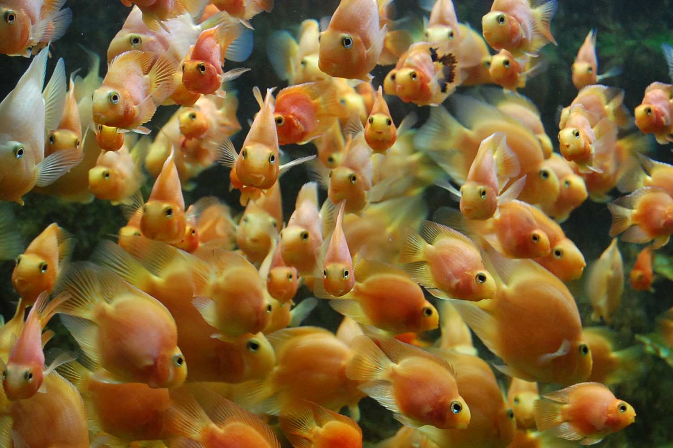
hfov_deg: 24.6
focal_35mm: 82
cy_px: 224
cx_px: 336
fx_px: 1541
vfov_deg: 16.5
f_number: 5.6
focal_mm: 55
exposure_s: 1/25
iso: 1600
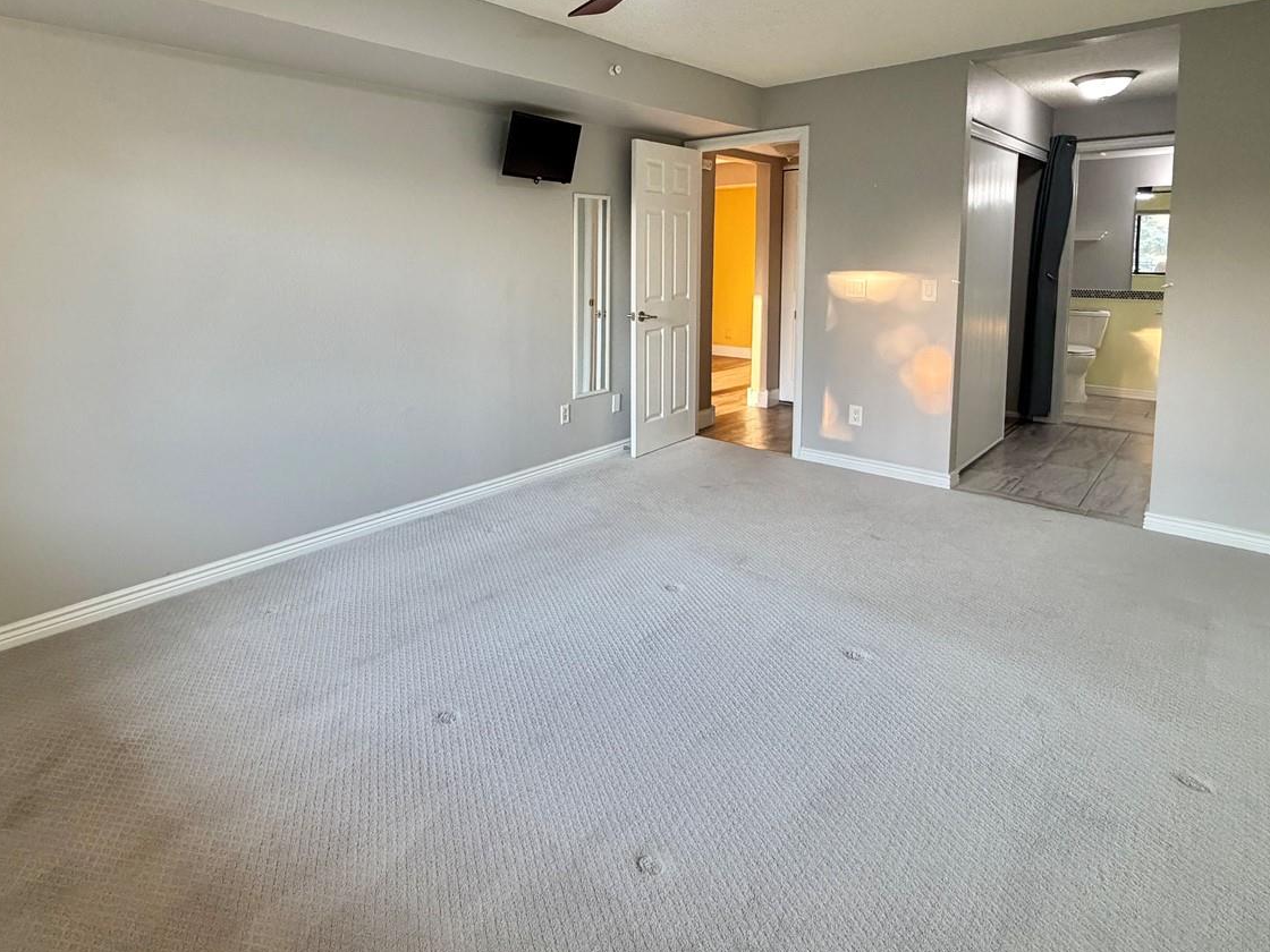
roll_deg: +0.4
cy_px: 314
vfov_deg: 64.2
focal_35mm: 20
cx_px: 516
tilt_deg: -4.8
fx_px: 734
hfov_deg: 80.9
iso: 320
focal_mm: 2.22
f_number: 2.2
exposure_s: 1/120
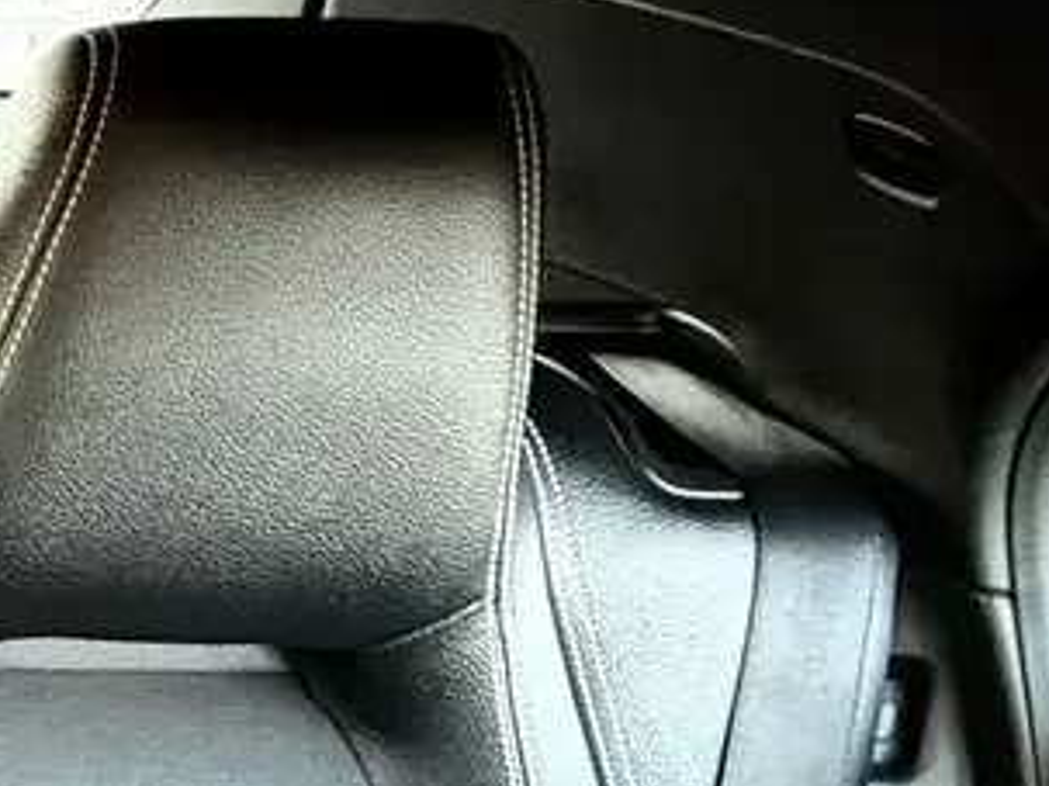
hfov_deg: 20.0
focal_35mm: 74
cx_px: -779
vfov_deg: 17.8
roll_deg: -1.1
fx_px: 2242
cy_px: 1170
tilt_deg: -36.5
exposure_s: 1/46
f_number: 2.2
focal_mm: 2.22
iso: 1250
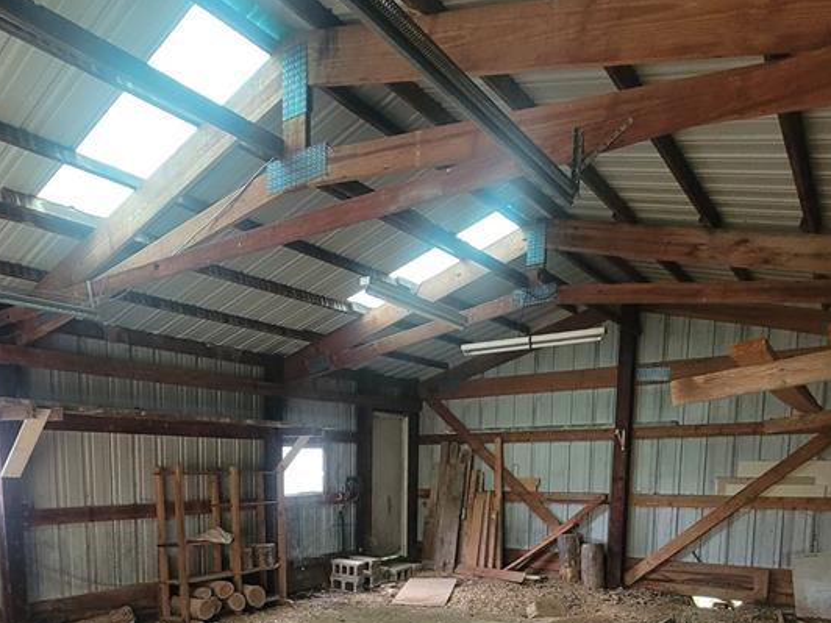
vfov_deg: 49.7
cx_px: 334
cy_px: 545
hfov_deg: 68.7
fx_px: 600
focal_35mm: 25
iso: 320
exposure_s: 1/40
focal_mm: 2.2
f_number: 2.2
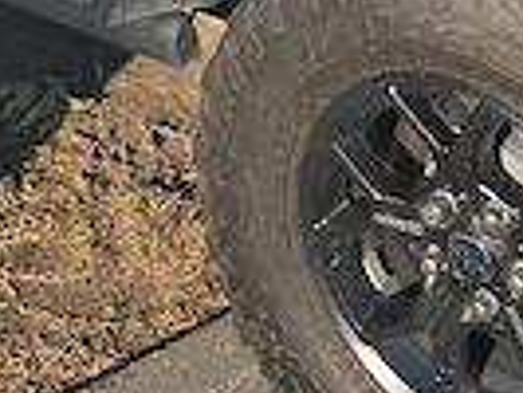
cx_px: 409
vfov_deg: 12.3
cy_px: -440
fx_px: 1573
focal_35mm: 104
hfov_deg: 18.7
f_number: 1.7
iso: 12
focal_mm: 6.3
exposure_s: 1/345
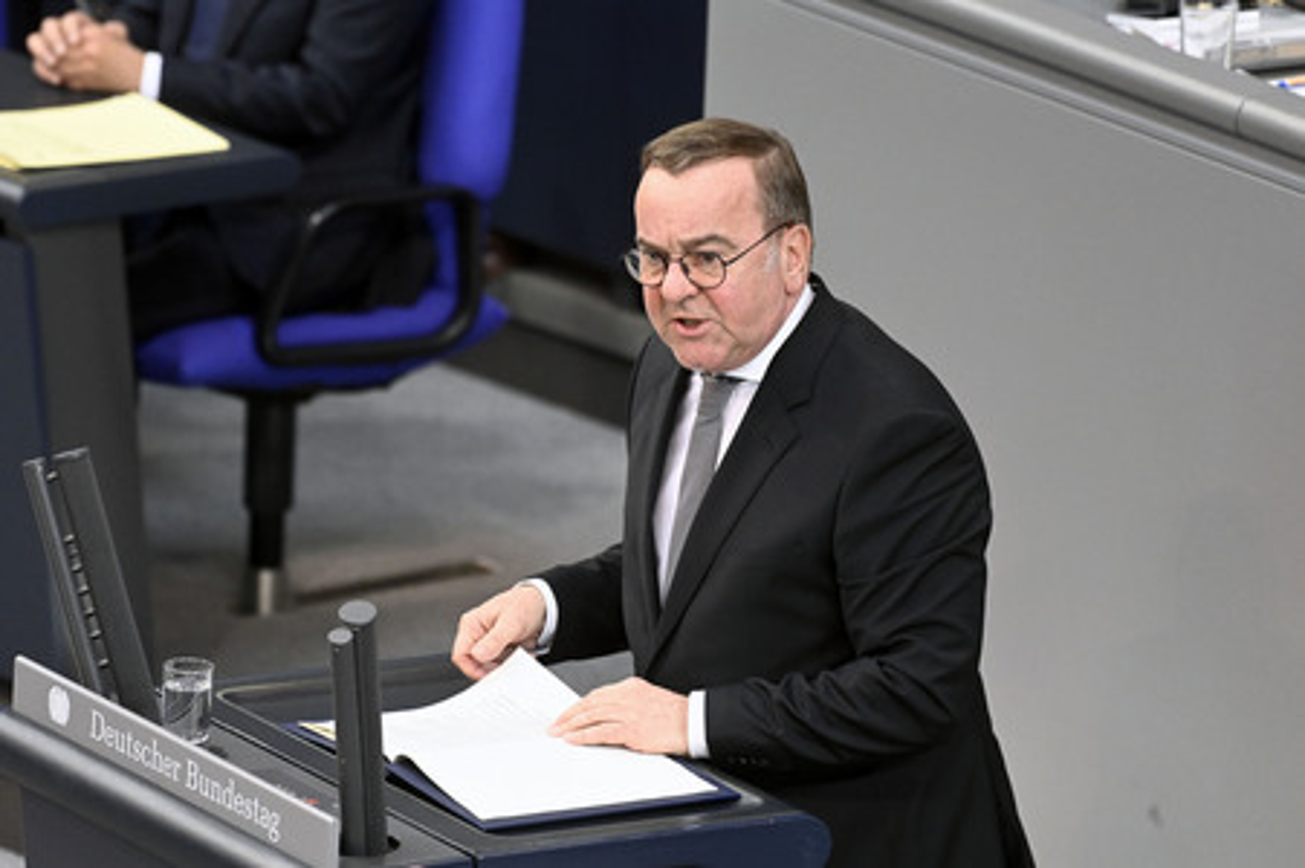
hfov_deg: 5.7
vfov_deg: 3.8
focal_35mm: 360
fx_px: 13040
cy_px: 434
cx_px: 652
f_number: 5.6
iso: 10000
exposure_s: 1/400
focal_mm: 360
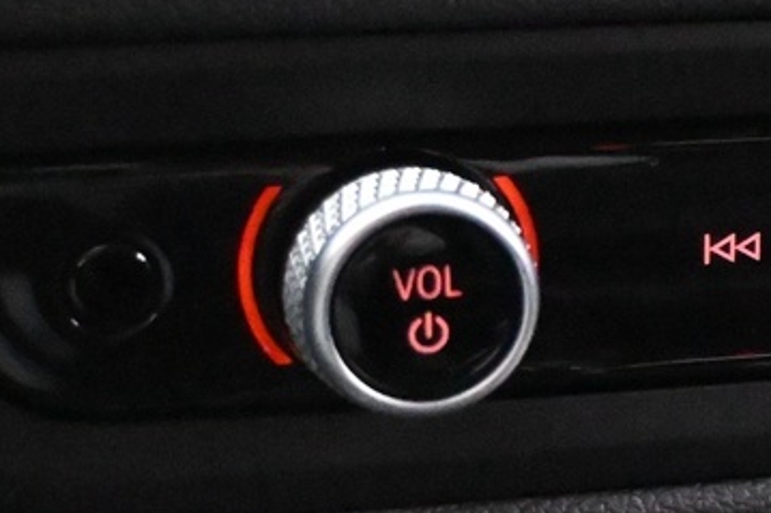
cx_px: 1082
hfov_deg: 14.7
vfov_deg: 10.4
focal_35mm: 132
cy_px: 251
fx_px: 2828
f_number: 3.8
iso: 12800
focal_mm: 19.5
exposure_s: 1/50
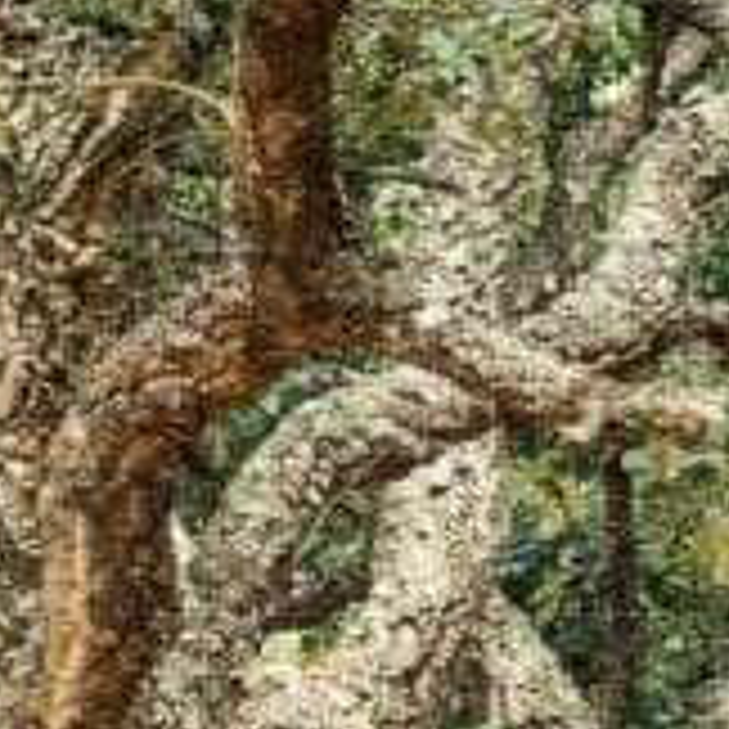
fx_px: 13867
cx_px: -130
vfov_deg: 3.0
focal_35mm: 582
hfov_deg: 3.0
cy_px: 1274
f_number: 8
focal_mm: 52
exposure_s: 1/30
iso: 200
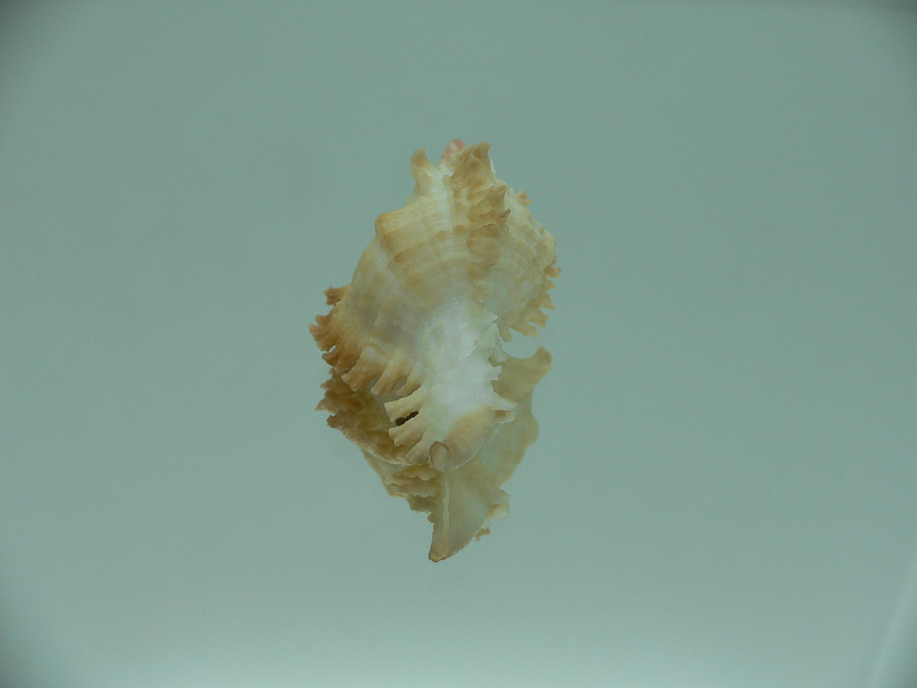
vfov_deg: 40.7
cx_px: 458
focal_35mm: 35
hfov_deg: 52.6
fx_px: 927
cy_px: 344
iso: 80
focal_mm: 4.6
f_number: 2.8
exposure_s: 1/80
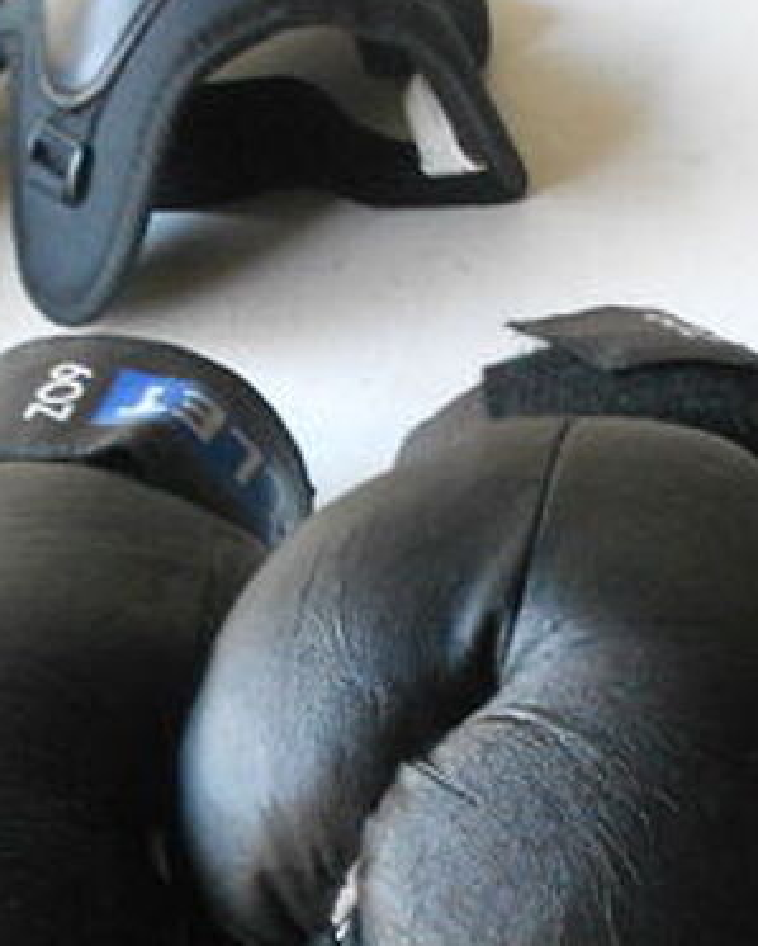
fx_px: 1905
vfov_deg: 27.1
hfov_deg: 22.5
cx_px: 446
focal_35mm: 68
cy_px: 822
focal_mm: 4.6
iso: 400
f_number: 3.2
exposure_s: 1/25
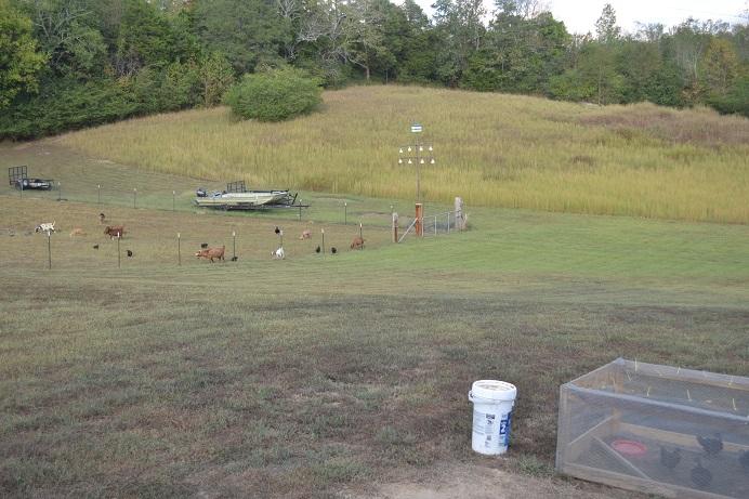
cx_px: 374
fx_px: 905
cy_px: 250
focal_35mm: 44
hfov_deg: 45.0
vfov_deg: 30.8
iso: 125
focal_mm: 29
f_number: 5.6
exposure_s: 1/125
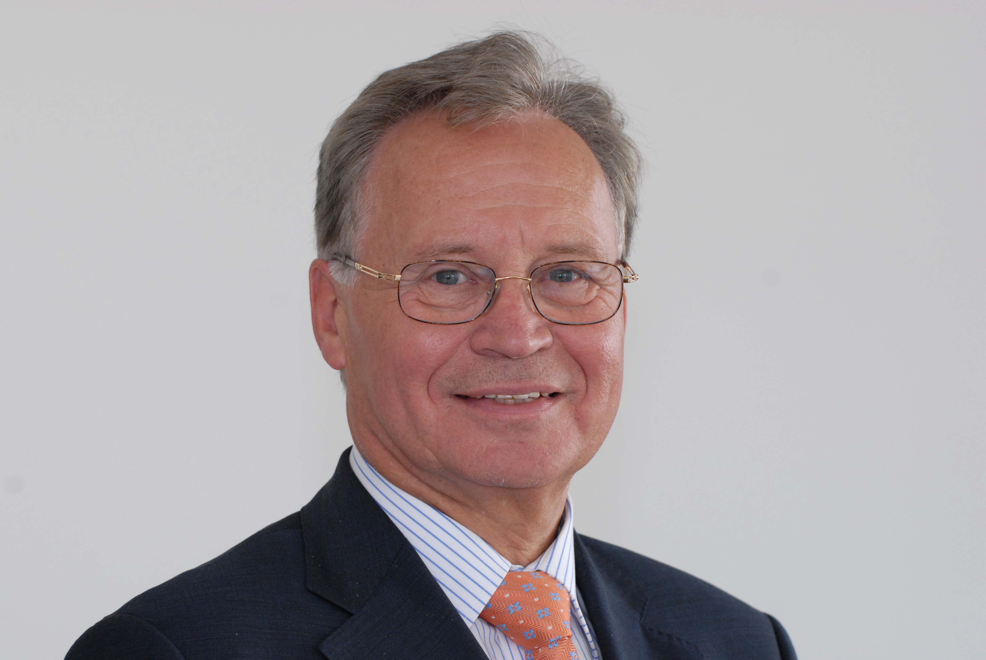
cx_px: 493
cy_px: 330
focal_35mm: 120
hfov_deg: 17.0
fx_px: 3291
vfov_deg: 11.5
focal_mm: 80
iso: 640
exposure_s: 1/60
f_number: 6.3
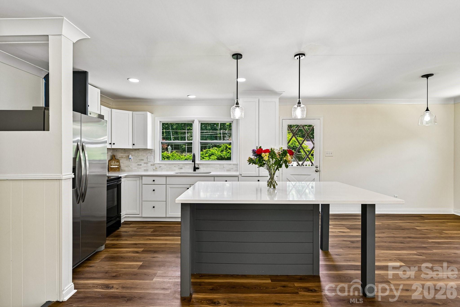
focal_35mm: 16
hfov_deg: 95.0
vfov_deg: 72.0
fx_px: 211
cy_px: 154
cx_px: 230
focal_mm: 16.5
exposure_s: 1/15
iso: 140
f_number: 8
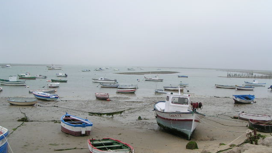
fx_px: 303
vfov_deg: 28.3
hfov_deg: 48.4
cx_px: 137
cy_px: 95
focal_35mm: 42
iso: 50
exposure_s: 1/250
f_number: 5.6
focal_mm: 5.8
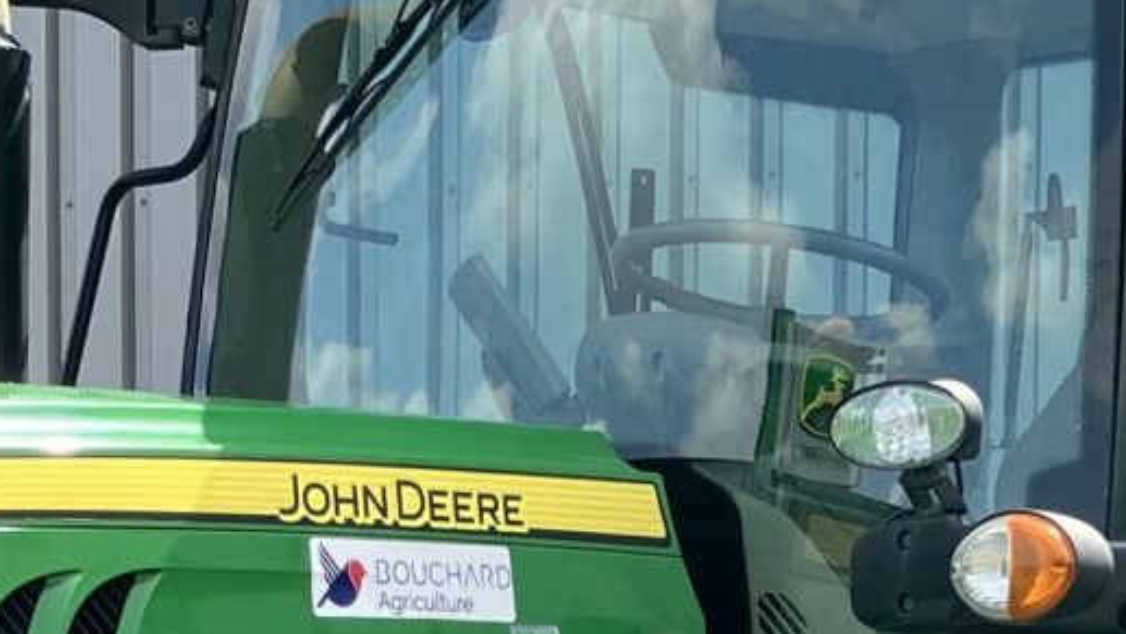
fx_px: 4509
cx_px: 527
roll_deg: -0.1
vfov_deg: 7.8
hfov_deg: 14.2
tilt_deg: -1.7
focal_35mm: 151
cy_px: 1061
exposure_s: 1/500
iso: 32
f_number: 1.8
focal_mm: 3.99
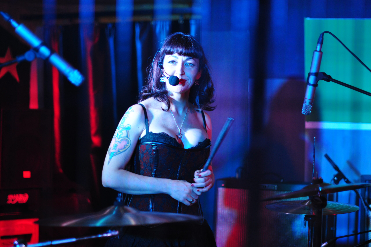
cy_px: 124
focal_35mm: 75
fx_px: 772
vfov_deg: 18.1
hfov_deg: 27.0
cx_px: 186
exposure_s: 1/30
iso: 500
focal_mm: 50
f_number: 1.4
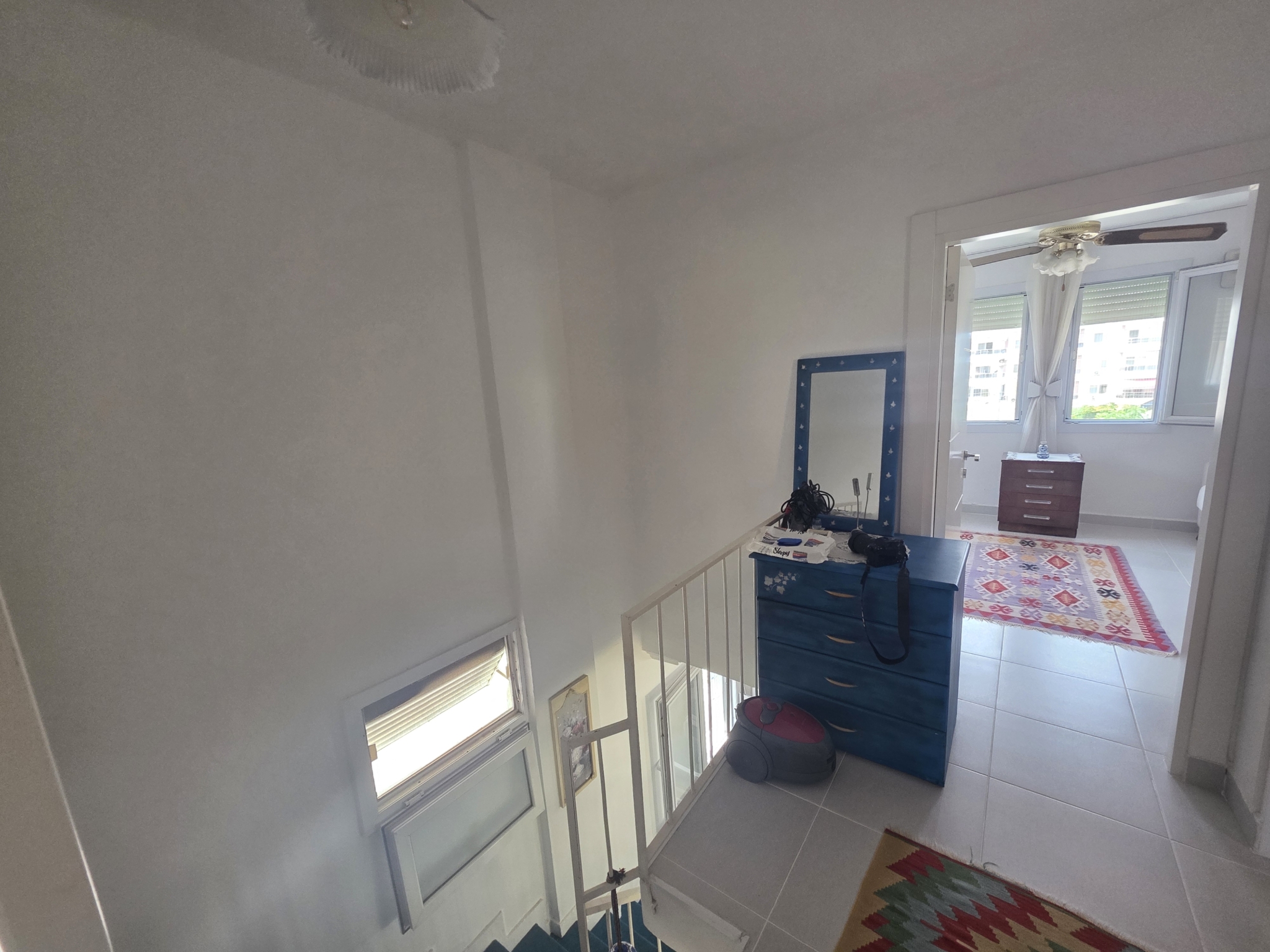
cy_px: 476
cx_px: 635
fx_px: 477
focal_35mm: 13
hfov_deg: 106.2
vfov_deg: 89.9
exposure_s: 1/100
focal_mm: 2.2
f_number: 1.9
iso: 125
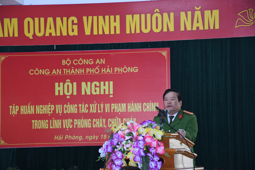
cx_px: 128
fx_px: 744
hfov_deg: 19.5
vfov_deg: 13.0
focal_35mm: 105
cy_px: 85
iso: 2000
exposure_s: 1/200
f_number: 5
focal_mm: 70
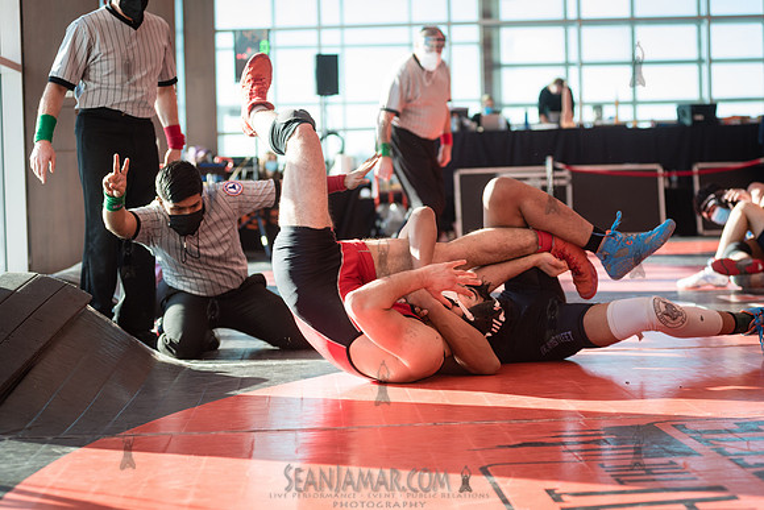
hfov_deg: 25.4
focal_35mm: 80
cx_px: 382
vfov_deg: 17.1
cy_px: 255
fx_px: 1698
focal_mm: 80
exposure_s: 1/400
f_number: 4
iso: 400
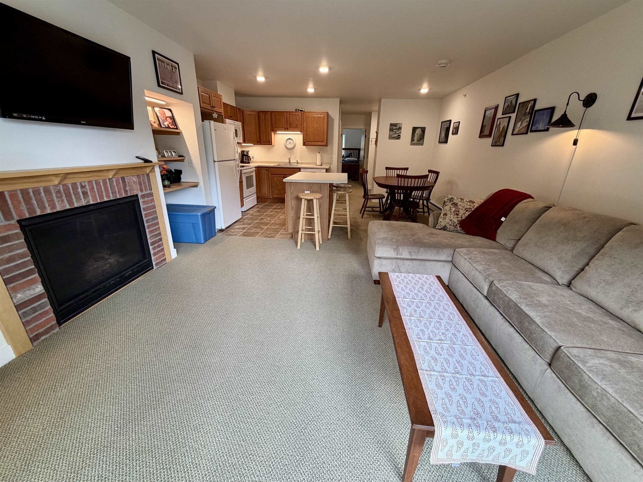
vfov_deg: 85.7
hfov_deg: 102.1
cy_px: 241
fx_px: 260
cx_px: 322
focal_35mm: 14
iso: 250
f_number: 2.2
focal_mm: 2.22
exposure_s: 1/120
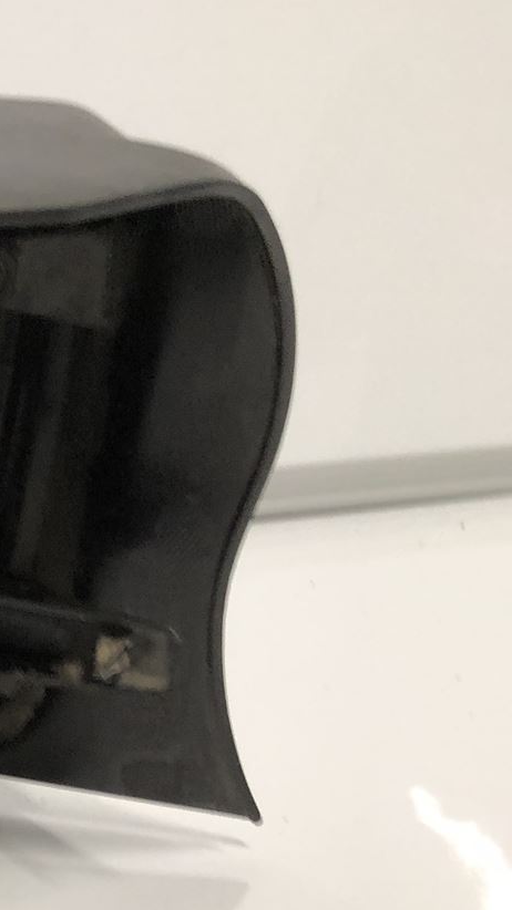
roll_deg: -0.2
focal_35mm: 76
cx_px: -605
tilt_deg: -22.2
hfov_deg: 13.1
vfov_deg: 27.2
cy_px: 762
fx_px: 1835
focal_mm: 3.99
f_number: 1.8
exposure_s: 1/20
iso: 40
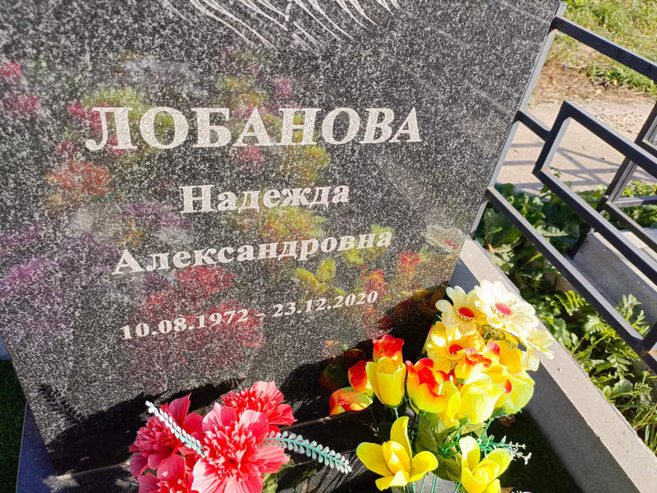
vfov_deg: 54.9
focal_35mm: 25
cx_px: 328
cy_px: 246
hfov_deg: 69.4
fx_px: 474
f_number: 1.69
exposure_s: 1/535
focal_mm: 4.76
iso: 119
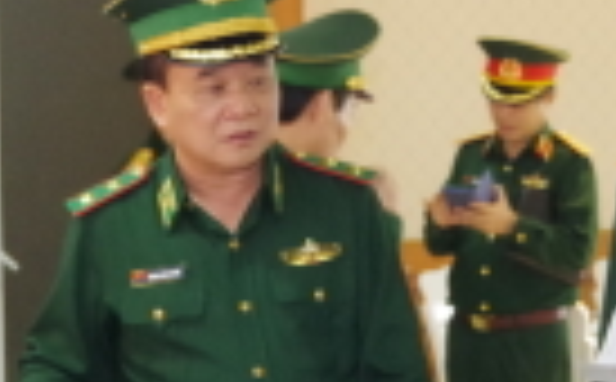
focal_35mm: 172
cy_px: 243
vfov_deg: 7.6
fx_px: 2882
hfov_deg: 12.2
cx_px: 360
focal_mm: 28
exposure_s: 1/30
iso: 1600
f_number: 4
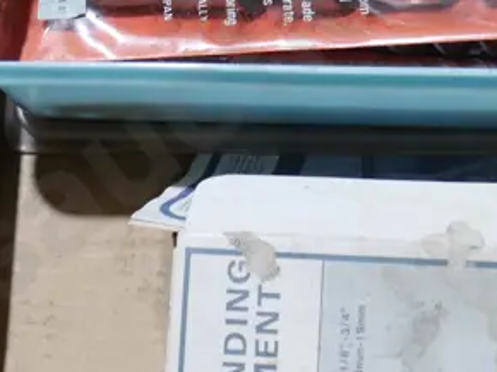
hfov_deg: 18.5
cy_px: 149
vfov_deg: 13.9
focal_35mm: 106
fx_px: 1521
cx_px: 144
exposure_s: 1/60
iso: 320
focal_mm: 15
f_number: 3.6
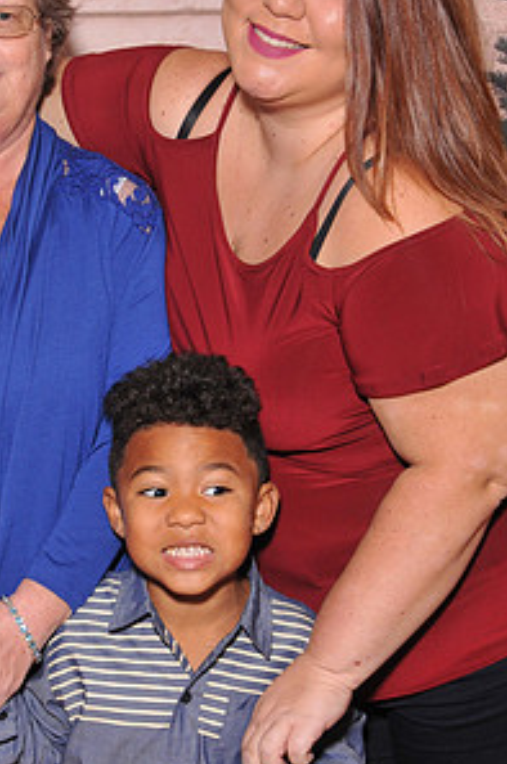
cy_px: 412
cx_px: 179
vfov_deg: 24.8
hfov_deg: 16.6
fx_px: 1738
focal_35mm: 82
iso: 400
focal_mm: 28
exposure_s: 1/125
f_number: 5.6
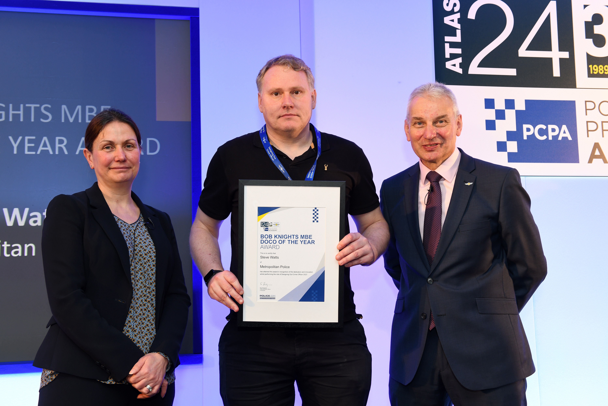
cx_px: 304
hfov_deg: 46.4
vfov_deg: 31.9
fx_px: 709
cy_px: 203
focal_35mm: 42
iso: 800
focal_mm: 42
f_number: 5.6
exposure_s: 1/160
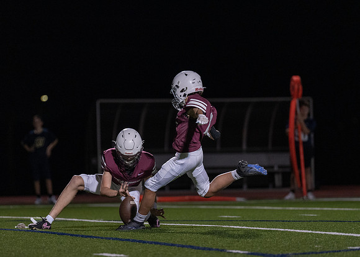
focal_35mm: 300
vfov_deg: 4.8
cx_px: 180
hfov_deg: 6.7
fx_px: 3072
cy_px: 145
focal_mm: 200
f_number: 2.8
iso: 3200
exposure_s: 1/1000
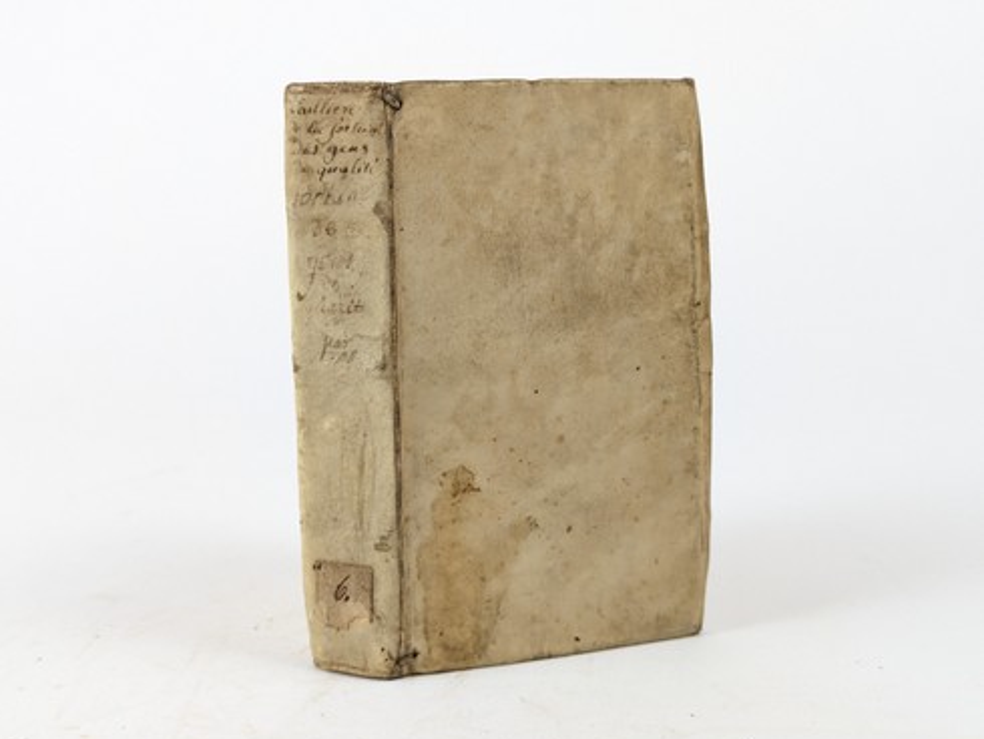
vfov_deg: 29.7
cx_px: 486
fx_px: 1394
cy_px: 374
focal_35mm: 49
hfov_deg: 38.9
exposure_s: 1/99.9
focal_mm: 6.81
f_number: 1.85
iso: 102
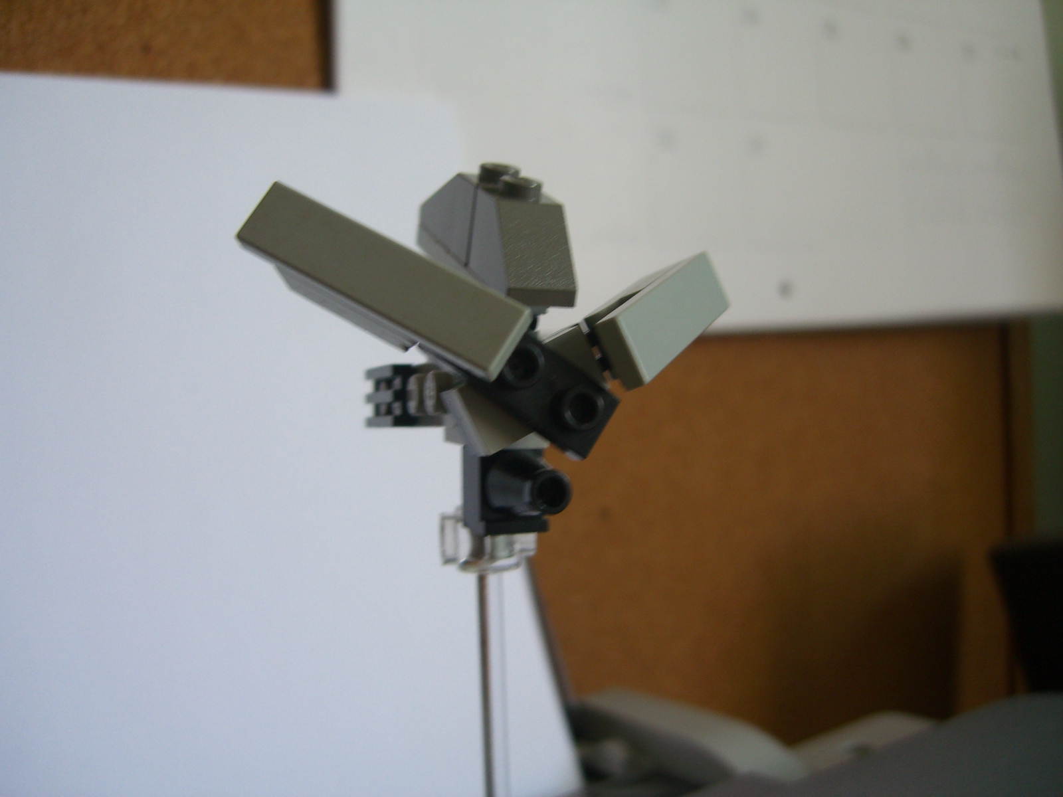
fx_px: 1167
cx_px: 532
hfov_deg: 49.0
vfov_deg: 37.7
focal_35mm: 38
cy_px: 398
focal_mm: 7.9
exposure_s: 1/30
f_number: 2.8
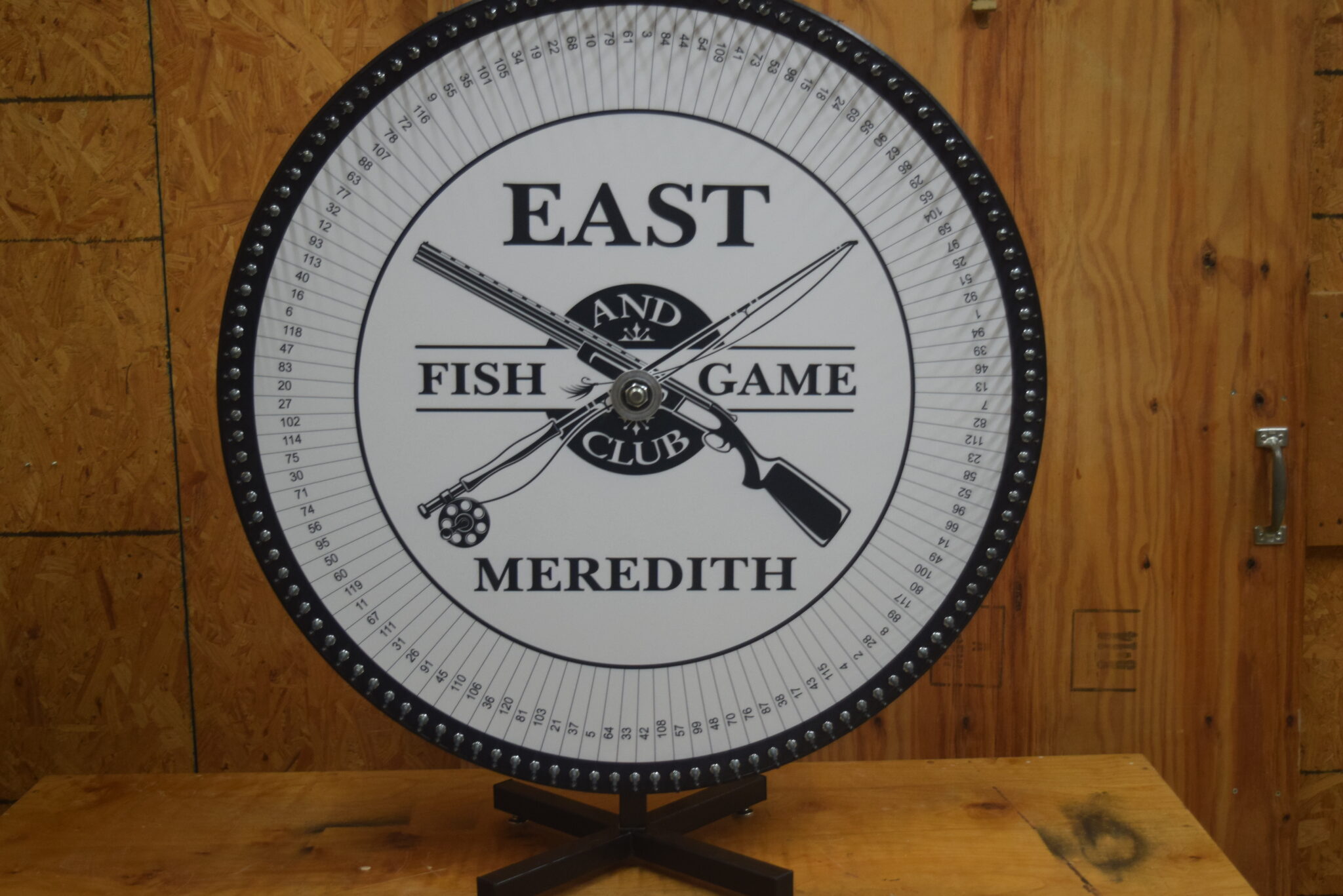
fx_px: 1679
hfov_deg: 43.6
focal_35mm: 45
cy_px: 448
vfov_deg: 29.9
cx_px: 672
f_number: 4.2
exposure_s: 1/60
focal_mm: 30
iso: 900
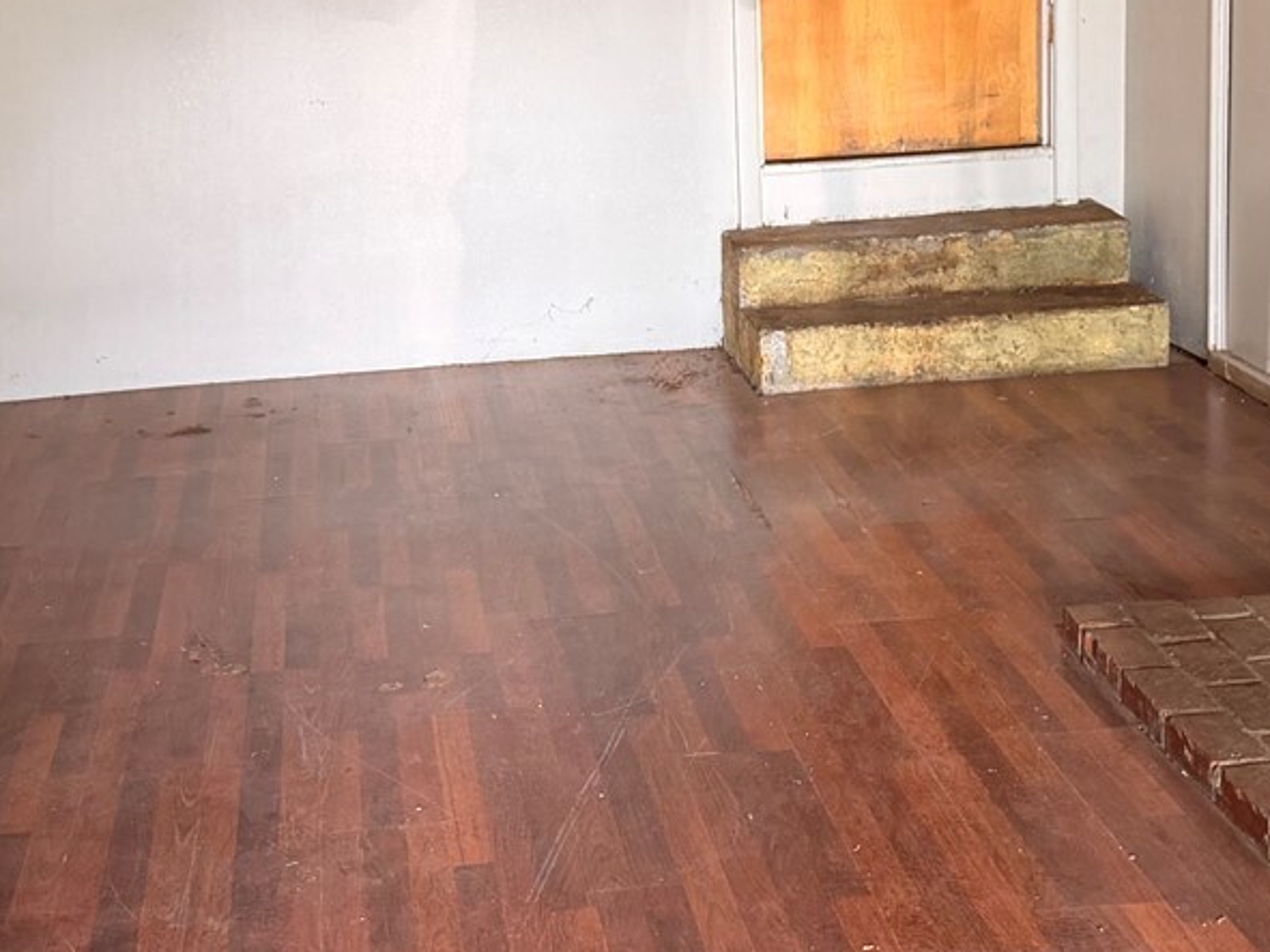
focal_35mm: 65
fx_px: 2384
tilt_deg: -11.4
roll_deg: +3.1
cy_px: 303
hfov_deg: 29.8
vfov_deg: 22.5
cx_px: 509
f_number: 1.78
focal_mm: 6.76
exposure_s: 1/65
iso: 200
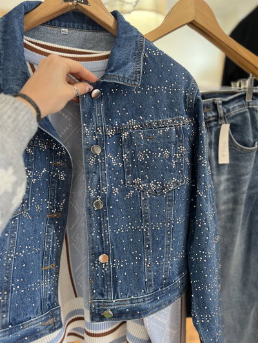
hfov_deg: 53.1
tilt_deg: -10.2
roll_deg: +0.1
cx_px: 129
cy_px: 172
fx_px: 258
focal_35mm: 26
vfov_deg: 67.3
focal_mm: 5.7
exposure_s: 1/60
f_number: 1.5
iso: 200
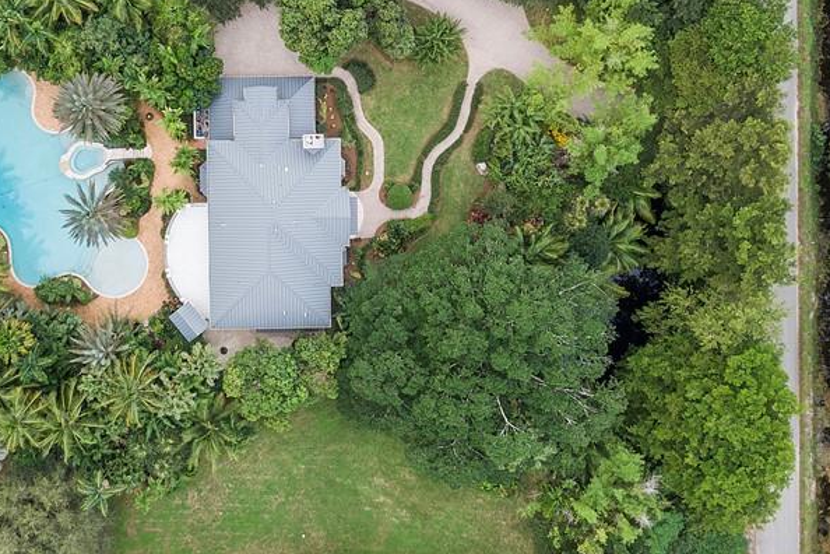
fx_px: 991
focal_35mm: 43
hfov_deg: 44.8
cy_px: 197
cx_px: 282
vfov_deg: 31.0
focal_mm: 4.39
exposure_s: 1/80
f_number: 2.8
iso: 100
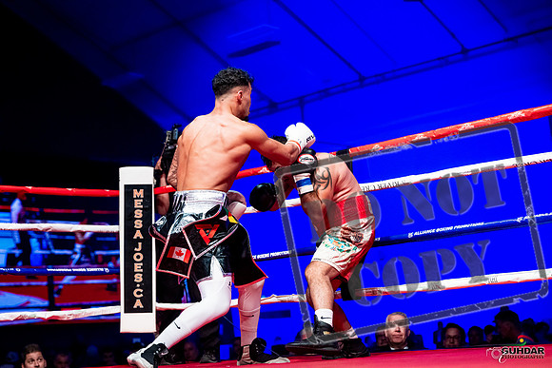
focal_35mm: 70
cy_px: 184
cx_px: 276
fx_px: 1074
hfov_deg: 28.8
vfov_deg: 19.5
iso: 4000
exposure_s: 1/1000
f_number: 2.8
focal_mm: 70
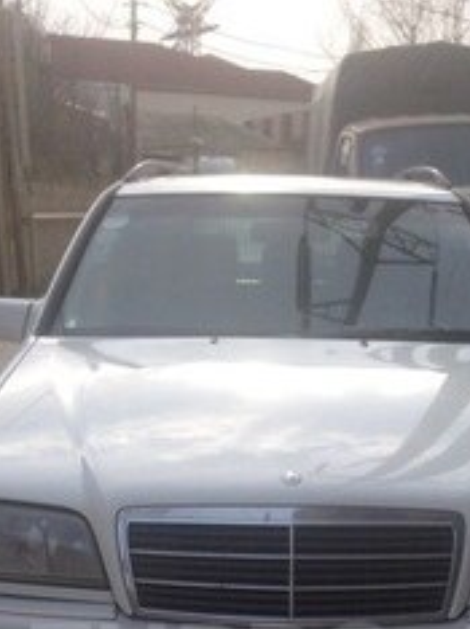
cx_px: 306
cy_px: 664
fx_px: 1270
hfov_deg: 20.9
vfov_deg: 26.0
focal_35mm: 70
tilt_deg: -19.6
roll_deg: -1.1
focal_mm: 4.12
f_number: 2.4
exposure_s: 1/526
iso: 50
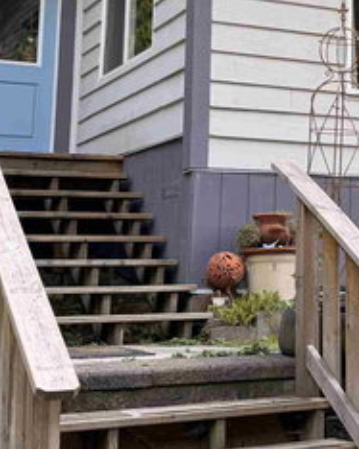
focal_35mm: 80
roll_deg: +0.5
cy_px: 63
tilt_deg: +10.9
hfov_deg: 18.5
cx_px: 382
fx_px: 1063
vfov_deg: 23.4
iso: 100
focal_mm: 6.76
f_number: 1.78
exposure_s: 1/348
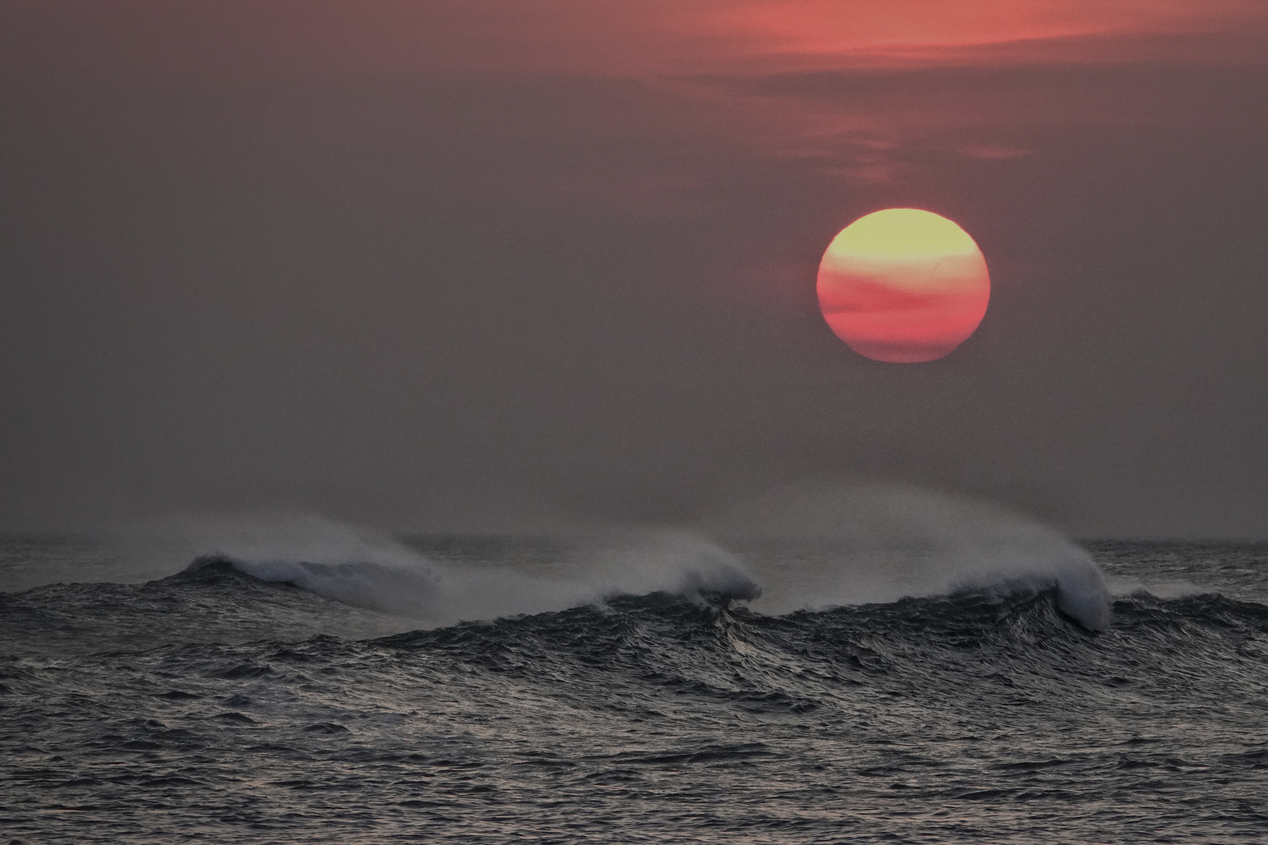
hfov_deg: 3.8
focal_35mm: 541
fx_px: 19054
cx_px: 634
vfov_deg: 2.5
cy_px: 422
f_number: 6.3
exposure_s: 1/1000
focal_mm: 198.21
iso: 1600
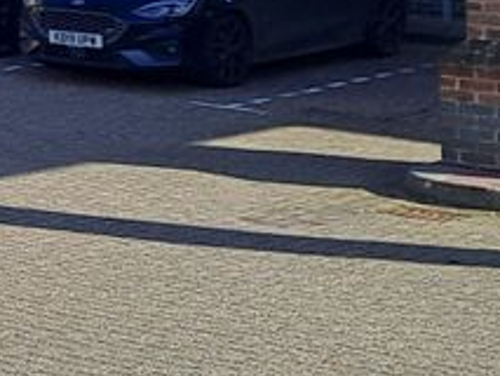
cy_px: -241
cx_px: -359
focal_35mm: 130
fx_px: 1879
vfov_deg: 10.9
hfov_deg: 13.8
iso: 32
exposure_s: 1/1385
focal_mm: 4.65
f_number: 1.8
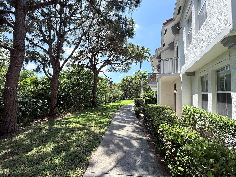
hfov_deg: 102.1
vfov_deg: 85.7
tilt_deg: +2.8
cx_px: 118
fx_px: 95
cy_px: 88
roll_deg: -0.1
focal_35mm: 14
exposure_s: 1/1001
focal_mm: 2.22
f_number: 2.2
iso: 64
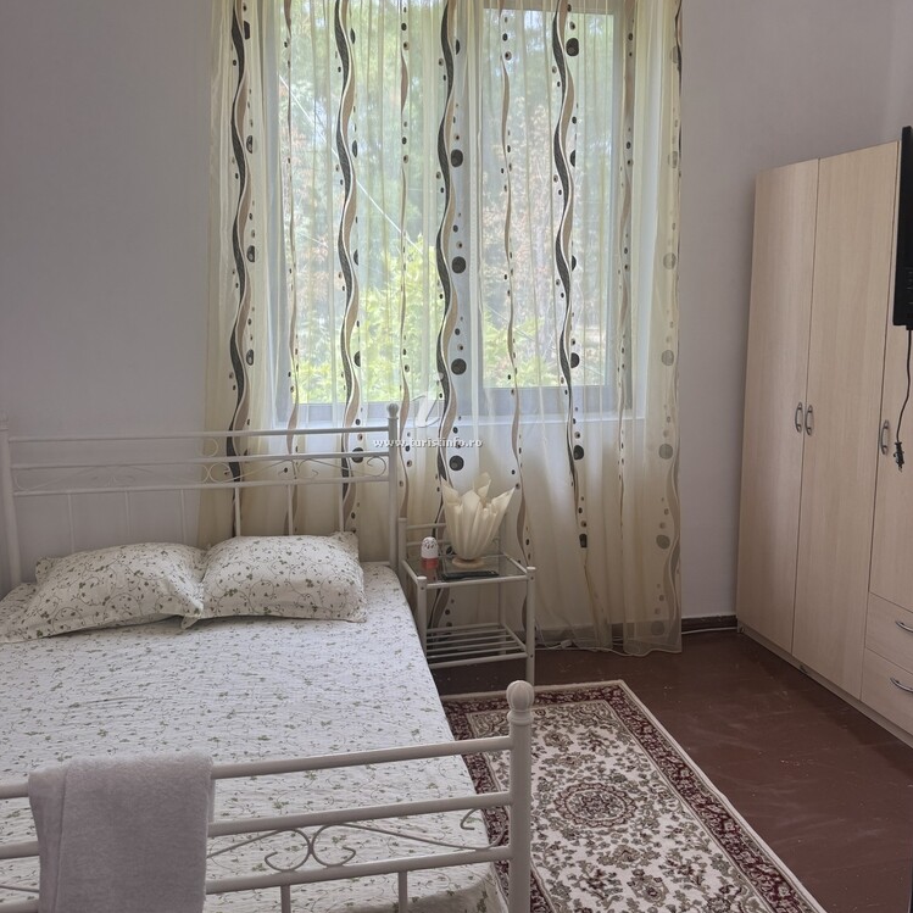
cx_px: 447
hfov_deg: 55.6
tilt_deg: -8.5
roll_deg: +0.2
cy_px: 428
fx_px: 865
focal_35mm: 29
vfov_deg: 55.6
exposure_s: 1/139
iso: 50
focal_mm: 6.76
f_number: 1.78
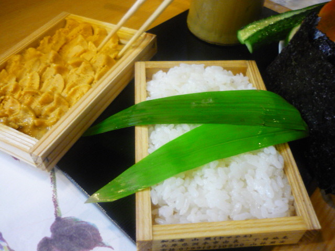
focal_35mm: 33
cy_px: 126
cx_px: 168
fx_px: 319
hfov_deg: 55.4
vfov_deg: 42.9
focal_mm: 5.5
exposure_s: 1/20
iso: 400
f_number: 2.8
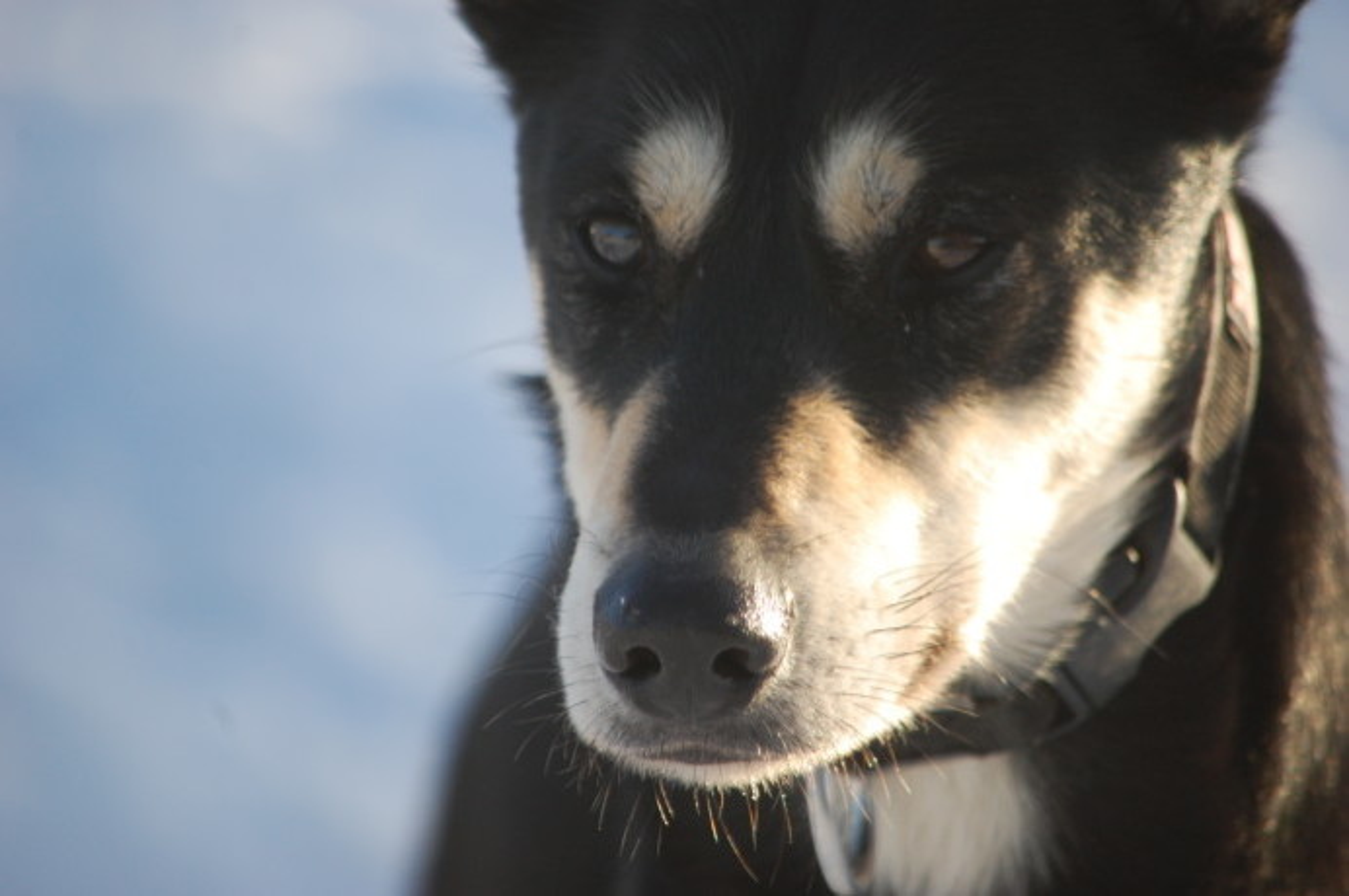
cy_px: 448
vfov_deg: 3.0
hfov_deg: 4.6
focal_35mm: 450
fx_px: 16846
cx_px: 674
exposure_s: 1/500
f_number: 5.6
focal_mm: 300
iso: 450
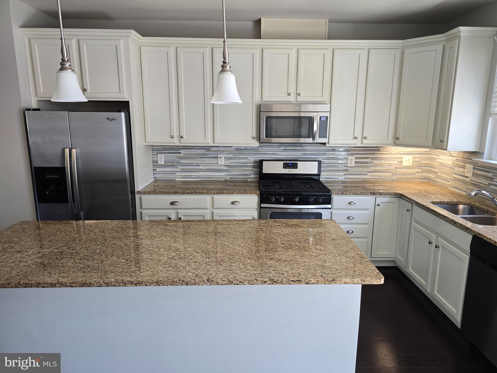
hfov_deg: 73.9
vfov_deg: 58.9
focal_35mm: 23
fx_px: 330
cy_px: 186
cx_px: 248
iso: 200
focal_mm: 6.3
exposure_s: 1/120
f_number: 1.7
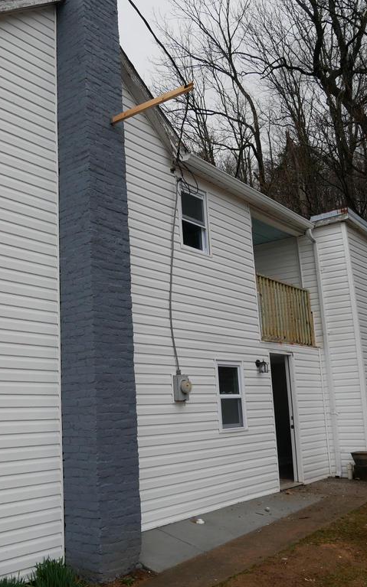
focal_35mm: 34
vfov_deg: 56.7
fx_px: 544
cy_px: 294
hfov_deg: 36.8
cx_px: 115
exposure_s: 1/200
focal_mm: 12
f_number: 4.5
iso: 200
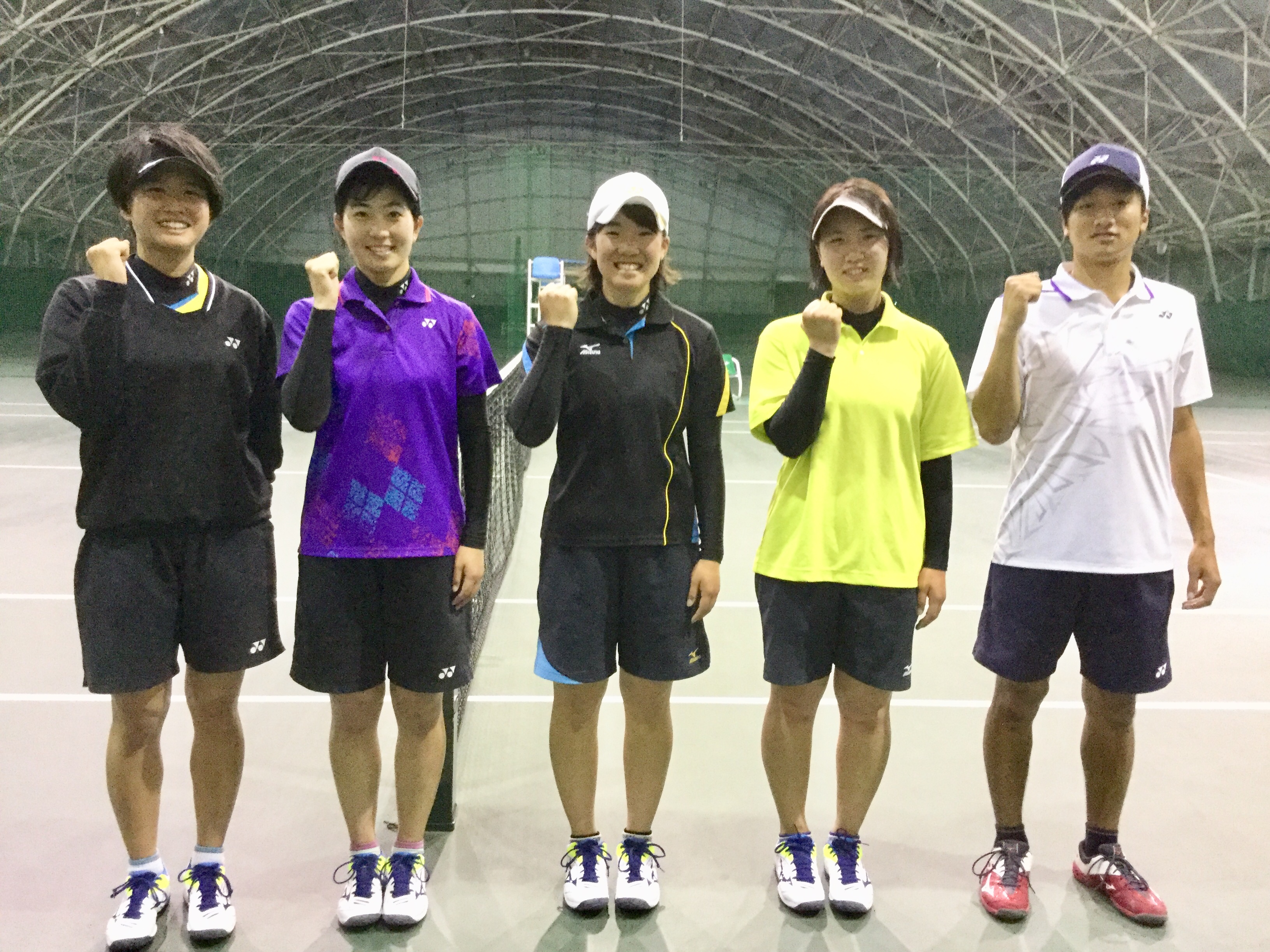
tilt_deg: -10.0
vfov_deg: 45.4
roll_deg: -0.6
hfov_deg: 58.4
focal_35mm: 31
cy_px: 476
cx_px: 635
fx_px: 1137
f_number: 2.4
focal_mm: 3.3
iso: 250
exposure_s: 1/15
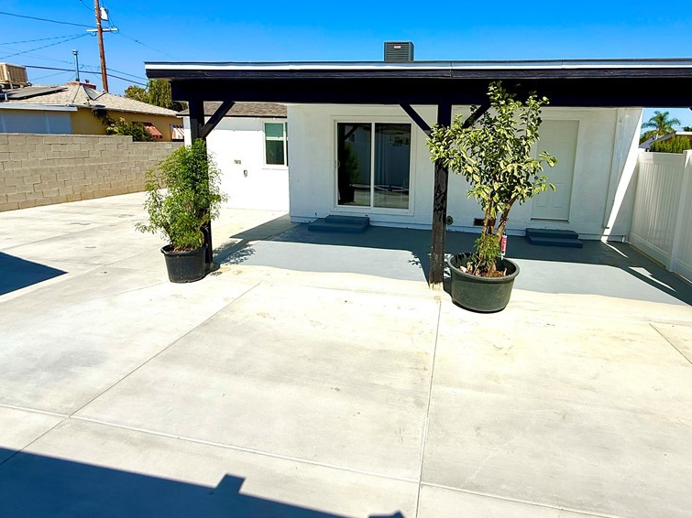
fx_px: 380
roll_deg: -1.5
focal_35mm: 19
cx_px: 390
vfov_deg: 68.0
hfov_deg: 84.2
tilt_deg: -6.5
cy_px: 209
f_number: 2.2
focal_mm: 2.22
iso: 50
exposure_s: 1/3891
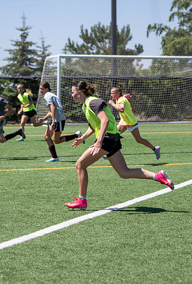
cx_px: 77
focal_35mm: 123
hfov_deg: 11.3
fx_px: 972
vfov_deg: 16.6
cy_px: 121
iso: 50
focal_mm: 70
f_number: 2.8
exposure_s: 1/800
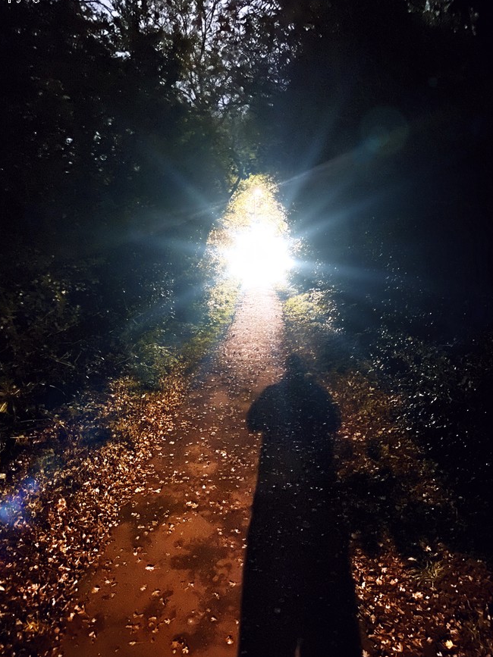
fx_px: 513
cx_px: 245
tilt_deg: -10.0
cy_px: 318
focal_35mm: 27
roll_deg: +0.0
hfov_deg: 51.3
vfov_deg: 65.3
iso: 10000
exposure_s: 1/4
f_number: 1.8
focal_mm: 4.25
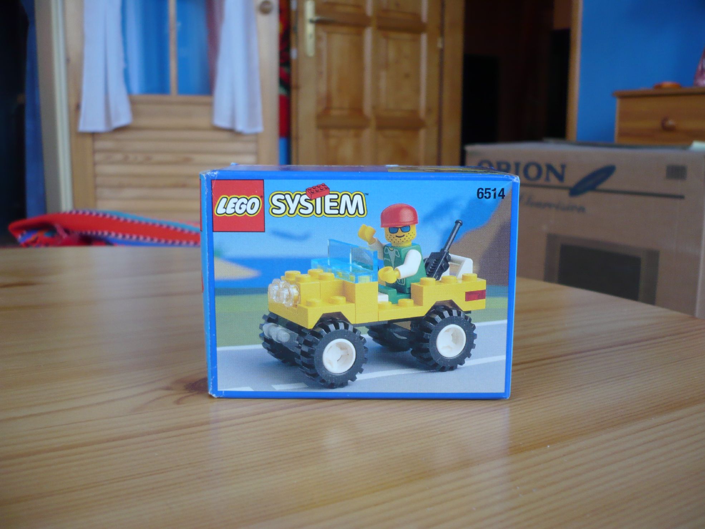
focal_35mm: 35
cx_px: 352
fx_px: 713
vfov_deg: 40.7
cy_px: 264
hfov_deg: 52.6
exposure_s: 1/25
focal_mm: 5.8
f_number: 2.8
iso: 100
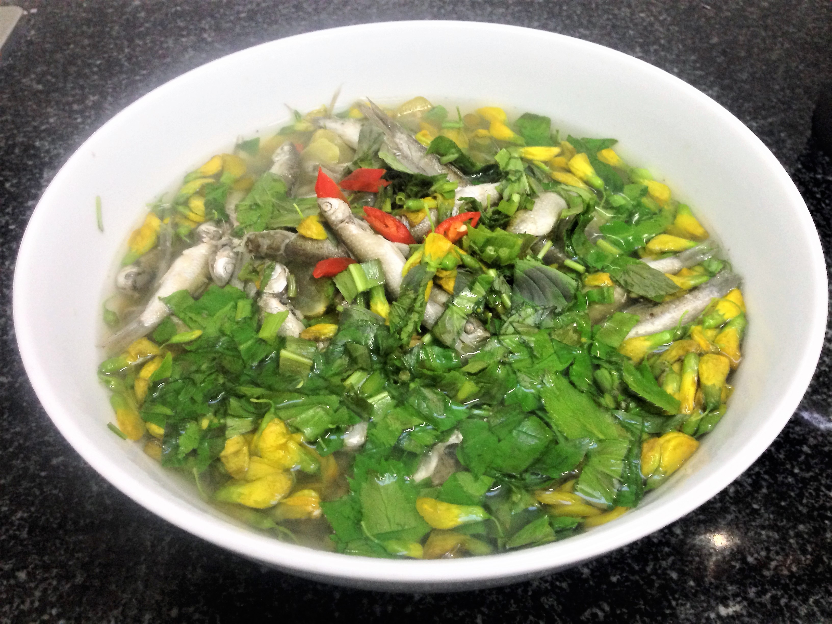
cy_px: 312
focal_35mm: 33
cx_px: 416
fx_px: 793
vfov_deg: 42.9
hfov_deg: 55.4
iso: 250
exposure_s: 1/20
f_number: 2.4
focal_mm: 4.12
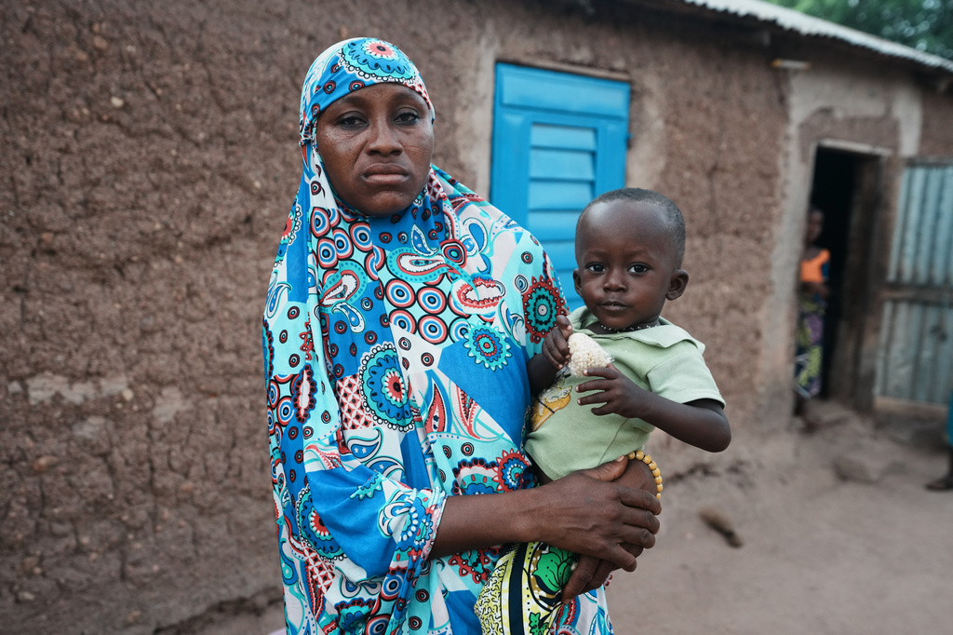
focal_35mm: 35
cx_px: 476
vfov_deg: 37.8
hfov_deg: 54.4
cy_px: 318
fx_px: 926
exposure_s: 1/2000
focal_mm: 35
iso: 1250
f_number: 3.5
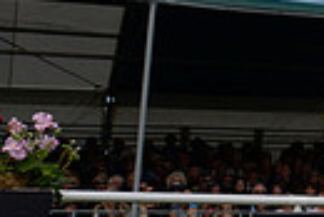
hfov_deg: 13.0
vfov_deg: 10.4
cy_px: -80
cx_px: 715
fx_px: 1162
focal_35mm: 129
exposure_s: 1/2500
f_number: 8
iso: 1600
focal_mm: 29
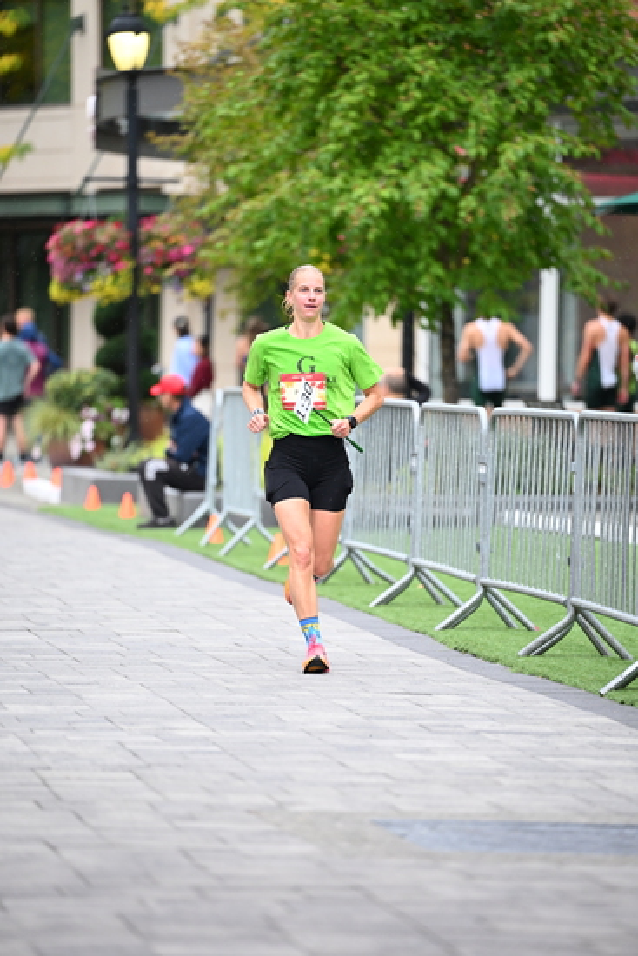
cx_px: 319
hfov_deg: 6.9
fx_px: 5313
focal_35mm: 200
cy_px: 478
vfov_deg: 10.3
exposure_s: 1/1250
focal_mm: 200
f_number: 2.8
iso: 1250
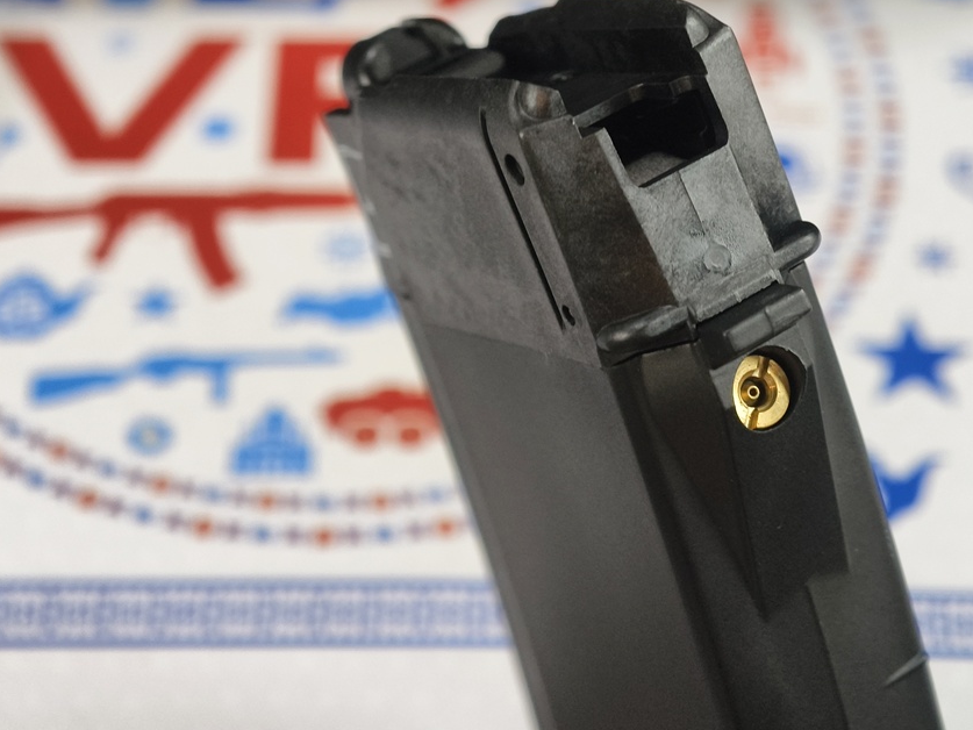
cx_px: 677
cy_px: 223
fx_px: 3430
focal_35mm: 122
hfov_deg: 16.1
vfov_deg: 12.1
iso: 1138
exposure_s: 1/30
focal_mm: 22.48
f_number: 2.67
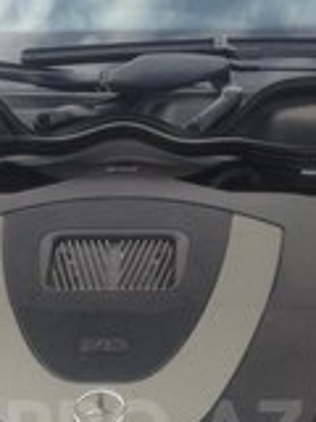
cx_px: 100
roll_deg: -4.1
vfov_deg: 18.7
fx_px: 1242
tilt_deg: -28.3
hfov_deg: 14.5
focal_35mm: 102
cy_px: 430
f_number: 2.4
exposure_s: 1/488
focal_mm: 4.12
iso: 50
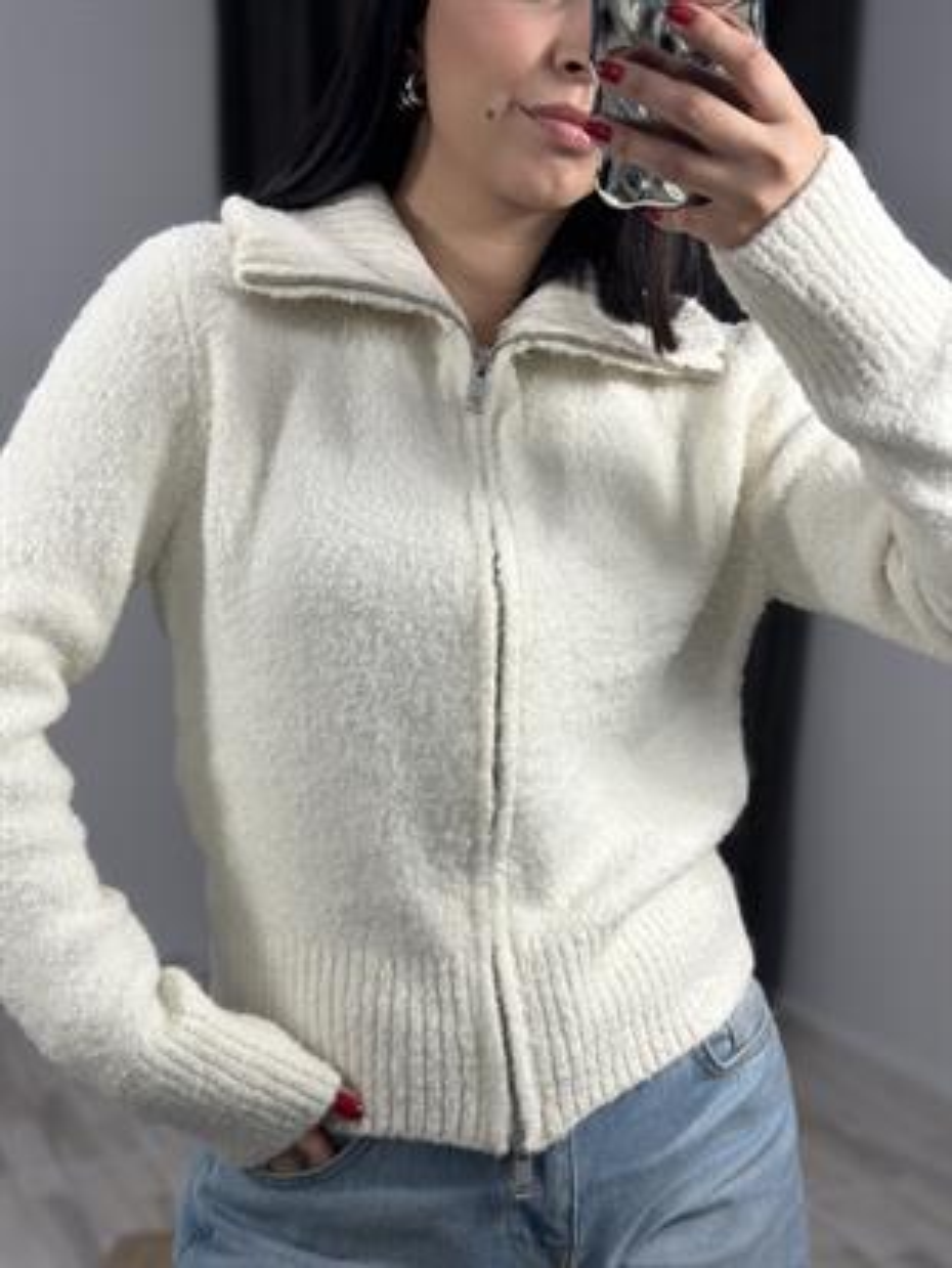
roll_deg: +1.4
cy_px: 634
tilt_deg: -33.9
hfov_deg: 30.3
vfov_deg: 39.6
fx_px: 1759
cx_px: 476
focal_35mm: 48
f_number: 1.78
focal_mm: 6.86
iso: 64
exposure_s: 1/119
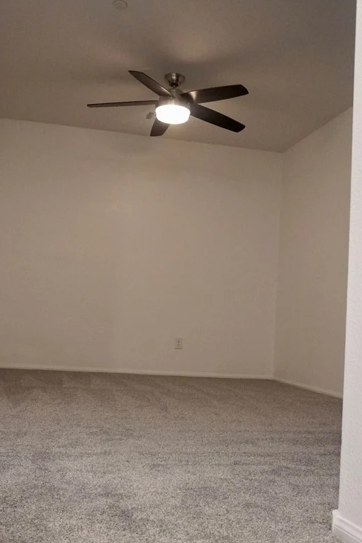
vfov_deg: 55.5
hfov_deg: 38.8
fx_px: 513
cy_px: 317
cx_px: 152
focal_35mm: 34
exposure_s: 1/160
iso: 2500
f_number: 3.5
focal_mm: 16
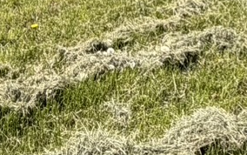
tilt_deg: -5.5
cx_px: 80
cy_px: -204
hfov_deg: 19.4
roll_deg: +0.3
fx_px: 721
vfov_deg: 10.7
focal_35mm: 107
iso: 20
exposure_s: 1/770
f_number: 2.2
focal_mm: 2.22
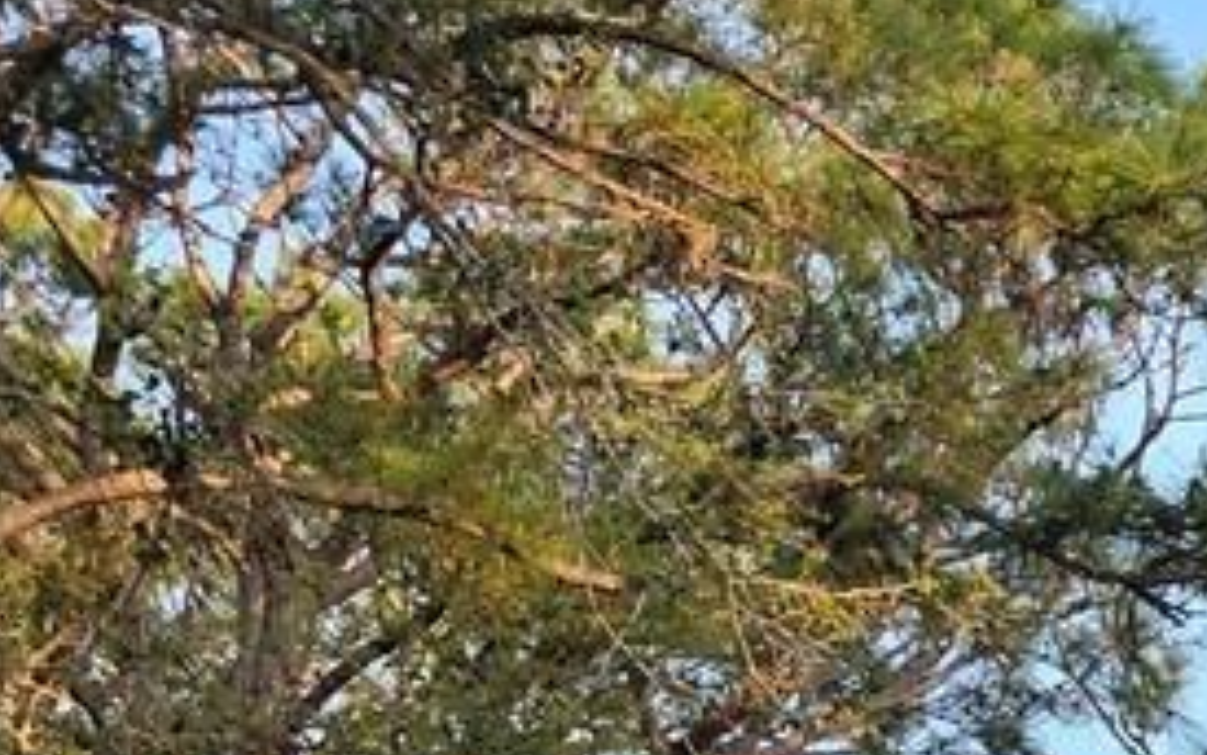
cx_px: 2800
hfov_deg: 12.1
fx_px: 4672
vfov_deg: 8.0
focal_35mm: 142
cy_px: 2190
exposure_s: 1/180
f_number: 1.7
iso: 12
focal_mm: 6.3
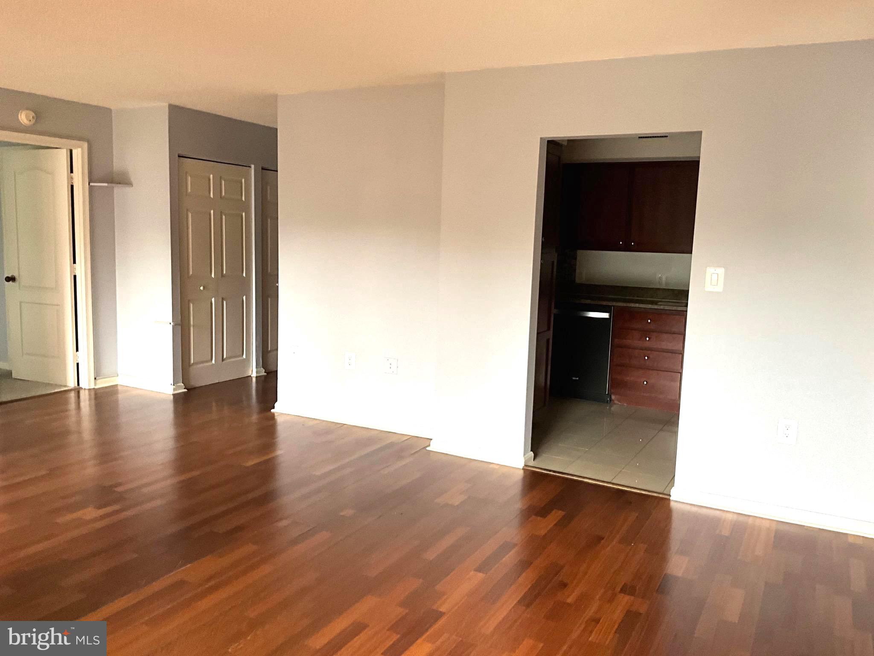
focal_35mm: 29
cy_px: 328
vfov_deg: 48.2
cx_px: 437
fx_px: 732
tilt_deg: -7.0
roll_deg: -0.4
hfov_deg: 61.7
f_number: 1.8
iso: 125
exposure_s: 1/60
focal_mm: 3
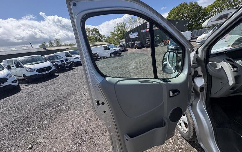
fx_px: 99
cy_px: 77
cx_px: 122
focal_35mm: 15
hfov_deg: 101.5
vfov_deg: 74.8
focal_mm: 2.22
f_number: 2.2
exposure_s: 1/681
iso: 40
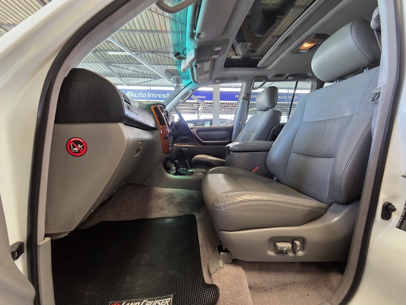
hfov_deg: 106.2
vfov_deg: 89.9
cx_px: 203
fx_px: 152
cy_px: 152
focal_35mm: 13
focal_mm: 2.2
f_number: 2.2
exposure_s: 1/100
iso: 250
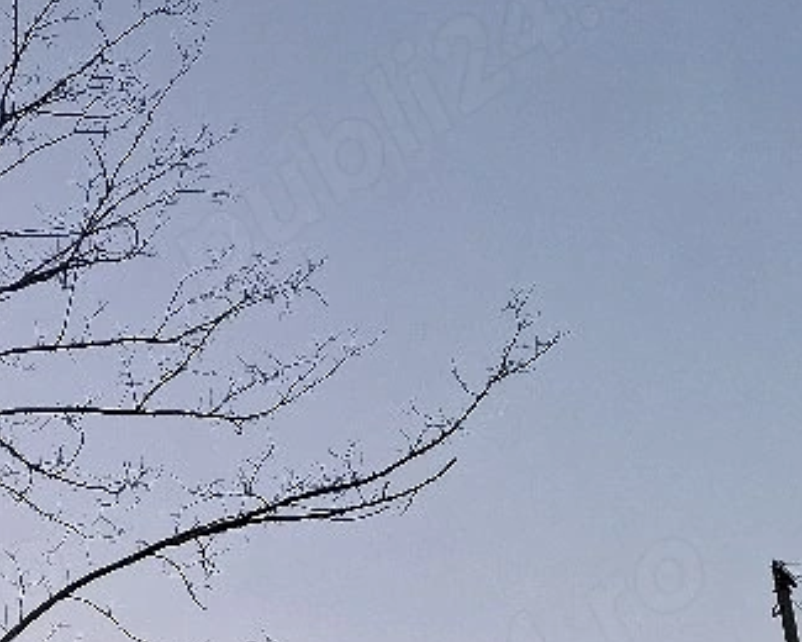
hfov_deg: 25.8
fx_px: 1638
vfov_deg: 20.8
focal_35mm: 69
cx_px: -37
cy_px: 753
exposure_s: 1/120
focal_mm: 5.54
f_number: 1.8
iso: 64
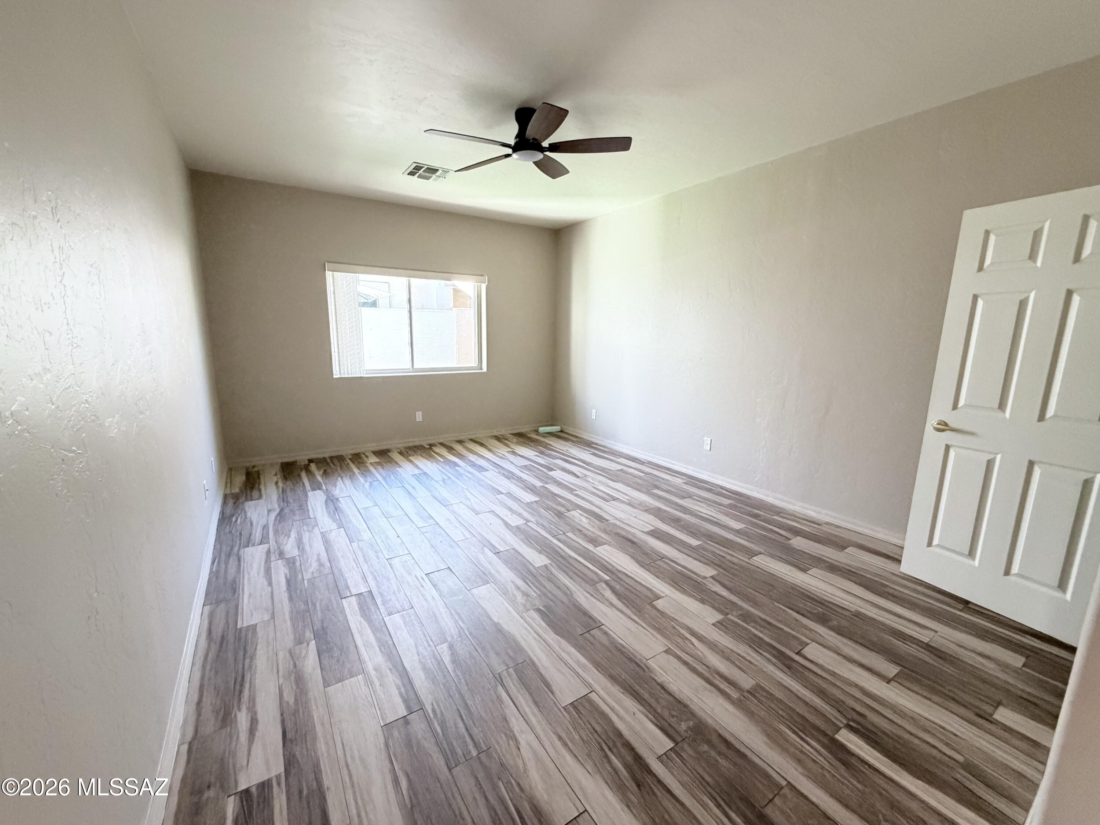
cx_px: 550
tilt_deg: -11.1
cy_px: 412
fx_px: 445
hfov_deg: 102.1
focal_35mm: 14
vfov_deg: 85.7
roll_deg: -0.7
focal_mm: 2.22
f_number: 2.2
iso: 500
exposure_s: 1/60
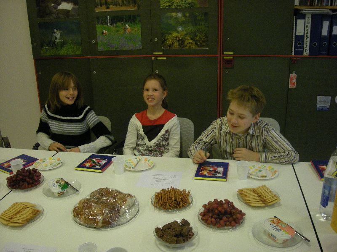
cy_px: 126
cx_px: 168
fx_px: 341
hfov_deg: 52.6
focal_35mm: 35
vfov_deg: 40.7
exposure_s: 1/66.5
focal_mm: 5.7
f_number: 2.8
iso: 356
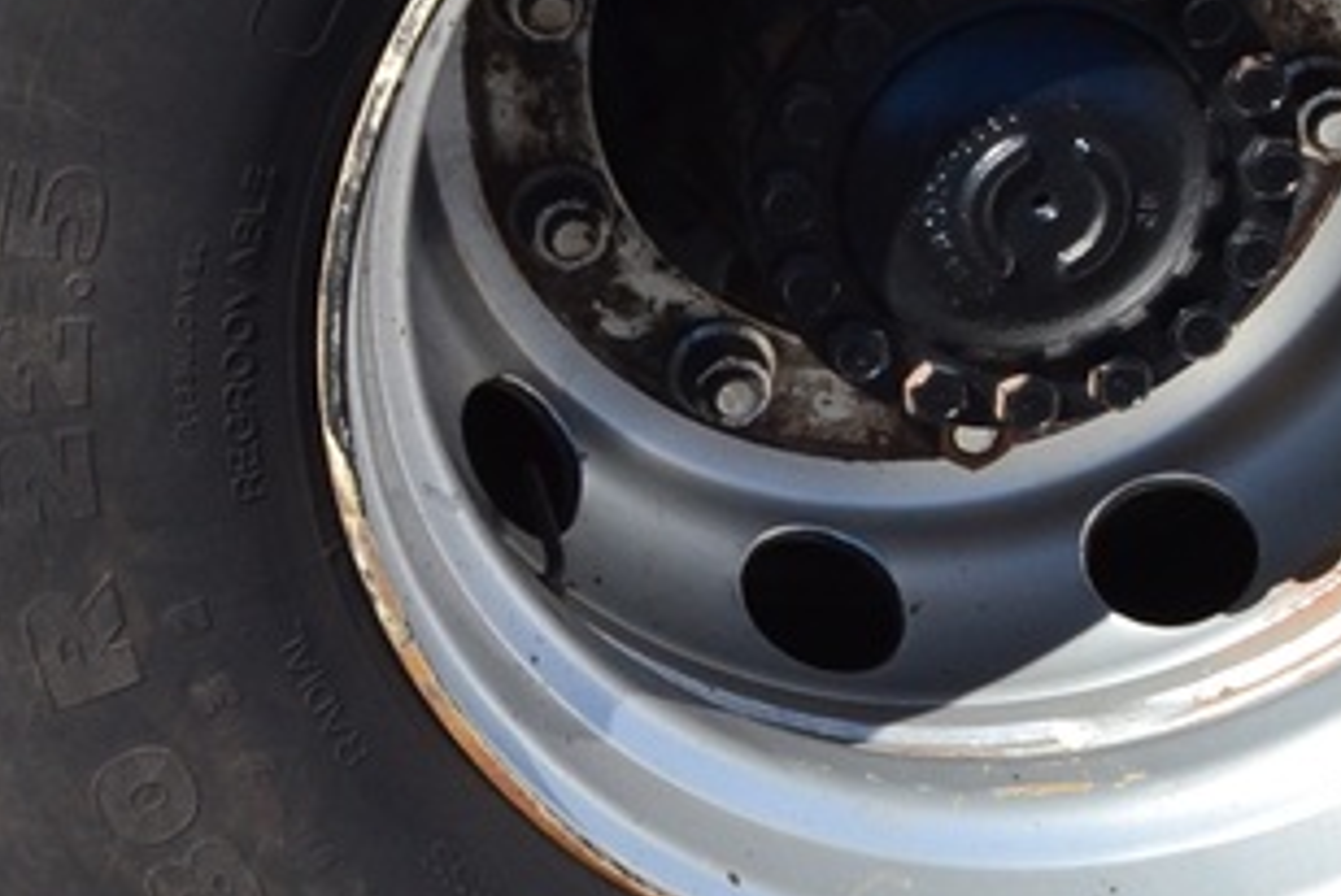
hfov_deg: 14.0
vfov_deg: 9.7
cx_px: -666
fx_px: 5108
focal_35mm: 137
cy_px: -439
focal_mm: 22
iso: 400
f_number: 10
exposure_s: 1/320
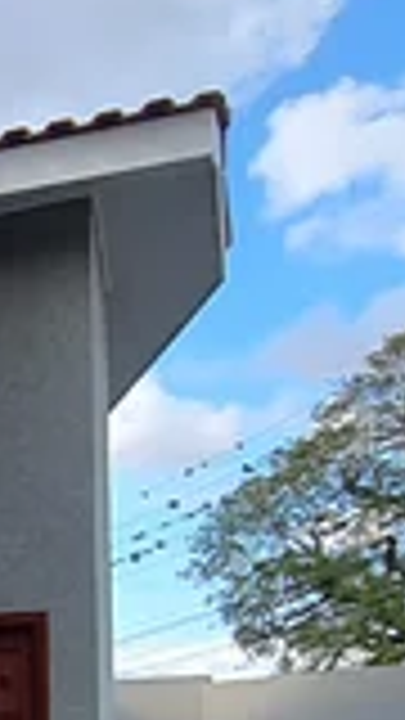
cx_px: -630
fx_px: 1394
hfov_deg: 12.3
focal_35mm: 73
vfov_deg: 26.2
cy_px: 835
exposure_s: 1/720
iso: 50
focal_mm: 1.74
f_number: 2.2
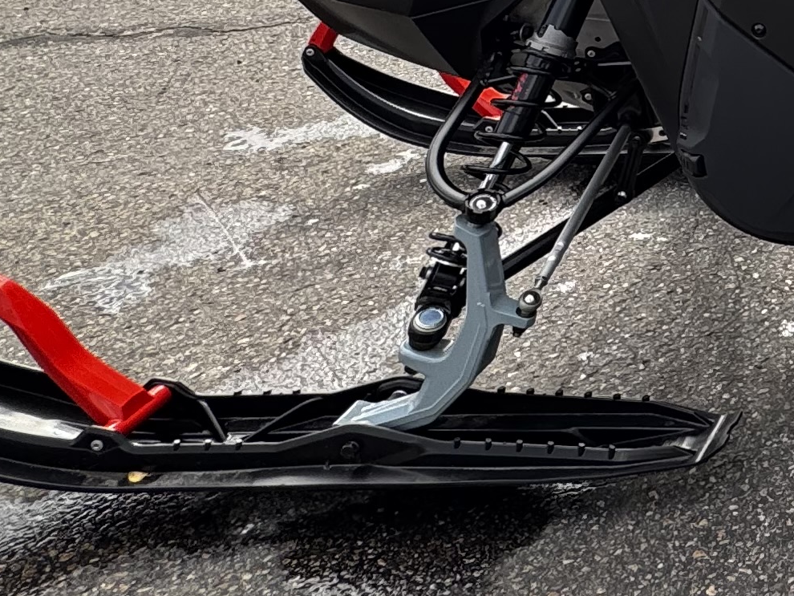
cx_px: 1247
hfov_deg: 24.5
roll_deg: -0.8
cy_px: -176
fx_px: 1308
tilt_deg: -12.3
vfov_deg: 22.9
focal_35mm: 57
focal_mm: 2.22
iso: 40
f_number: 2.2
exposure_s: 1/296
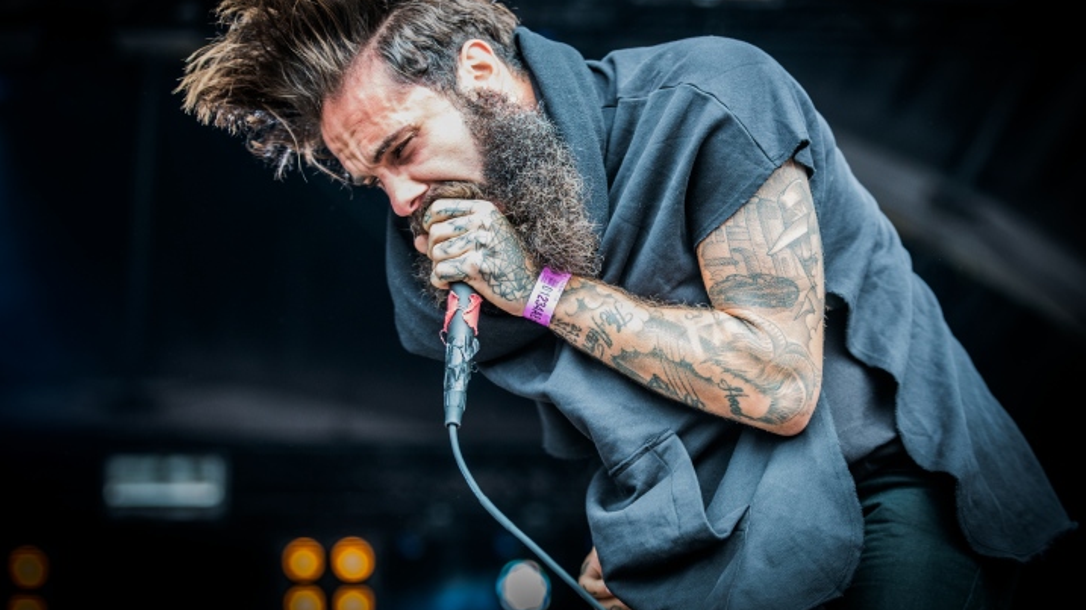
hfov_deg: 21.4
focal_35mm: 100
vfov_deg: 12.1
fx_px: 2879
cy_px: 251
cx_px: 544
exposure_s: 1/320
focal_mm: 95
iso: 800
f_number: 2.8
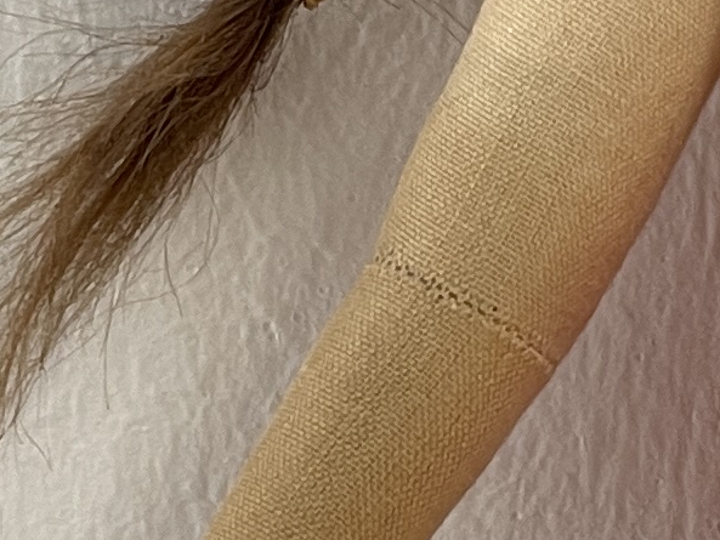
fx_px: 3537
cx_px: 908
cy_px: 271
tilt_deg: -12.0
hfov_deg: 11.4
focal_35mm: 170
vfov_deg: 8.7
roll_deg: -1.9
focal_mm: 5.1
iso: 80
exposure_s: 1/50
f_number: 1.6
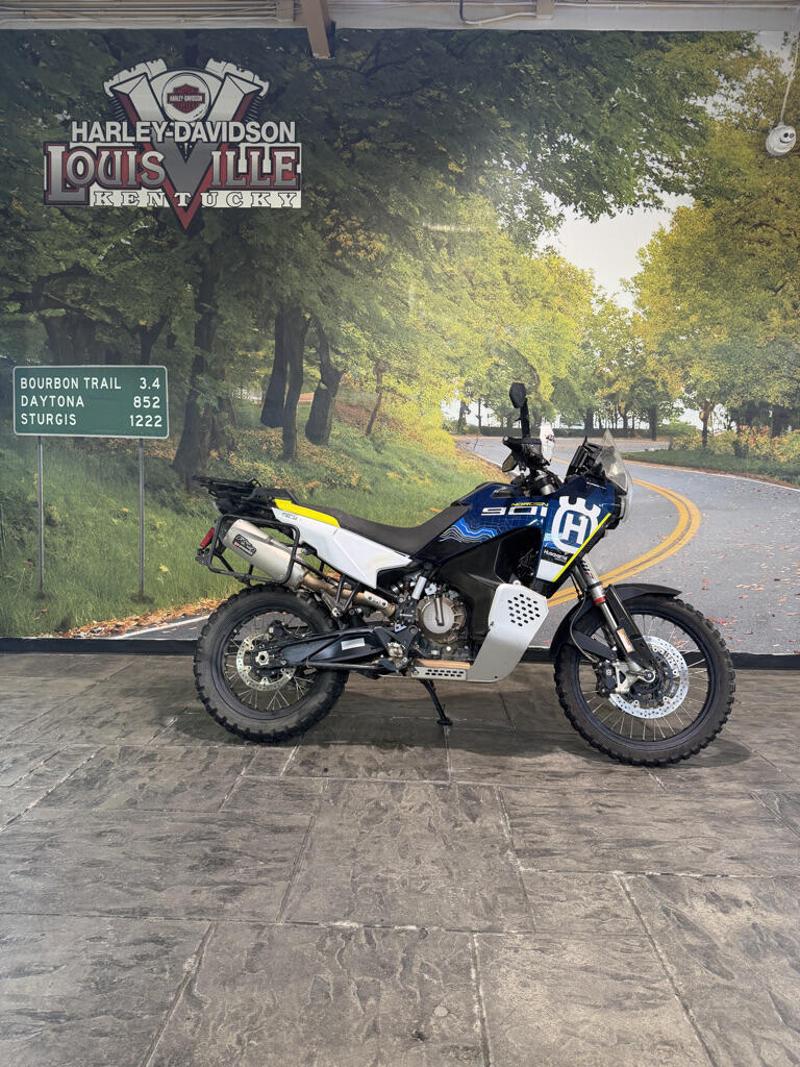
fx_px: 740
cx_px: 400
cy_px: 534
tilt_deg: -2.0
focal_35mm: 24
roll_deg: -1.2
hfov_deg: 56.8
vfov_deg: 71.6
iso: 125
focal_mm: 6.76
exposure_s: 1/60
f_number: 1.78
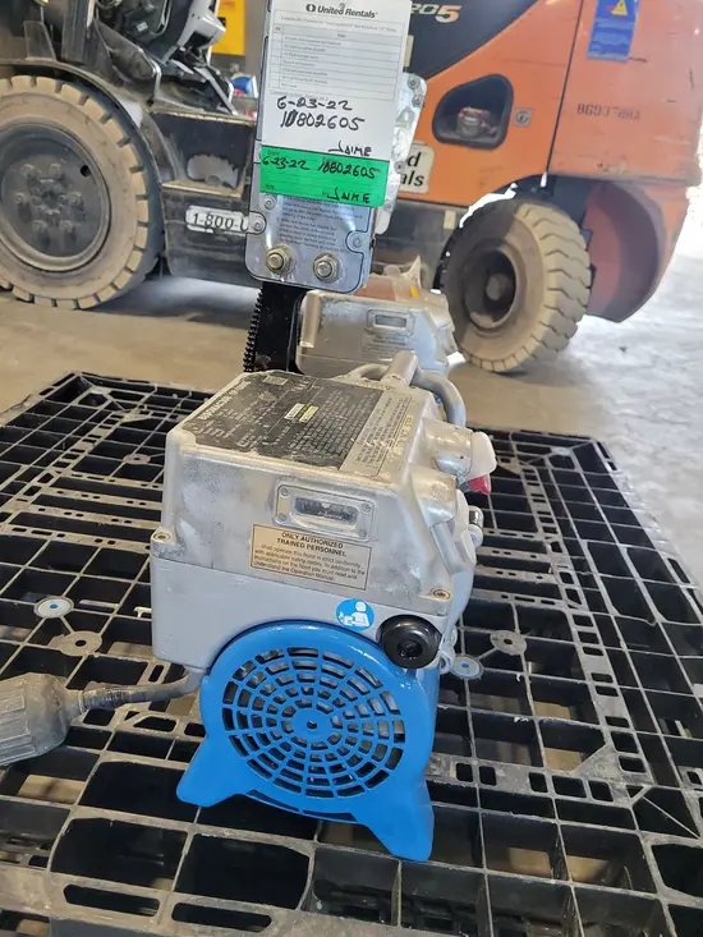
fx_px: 704
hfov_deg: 53.1
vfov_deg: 67.3
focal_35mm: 26
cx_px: 352
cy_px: 468
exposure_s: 1/120
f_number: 1.8
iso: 320
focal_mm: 5.4
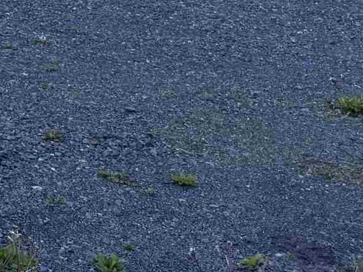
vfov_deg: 10.4
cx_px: -476
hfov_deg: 12.7
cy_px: -360
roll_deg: +1.9
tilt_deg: -3.6
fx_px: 1300
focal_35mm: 124
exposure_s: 1/1812
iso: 100
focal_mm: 6.76
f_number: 1.78
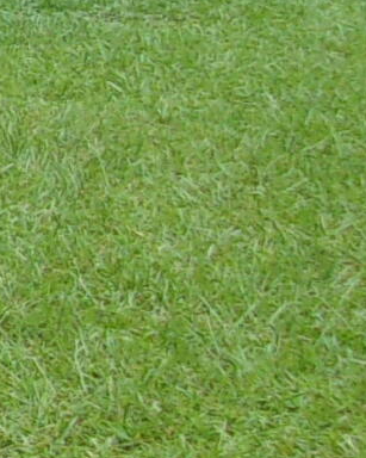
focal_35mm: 206
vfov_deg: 9.2
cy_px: -179
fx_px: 2790
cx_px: -911
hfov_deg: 6.5
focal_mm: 4.9
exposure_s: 1/240
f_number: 3
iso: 80
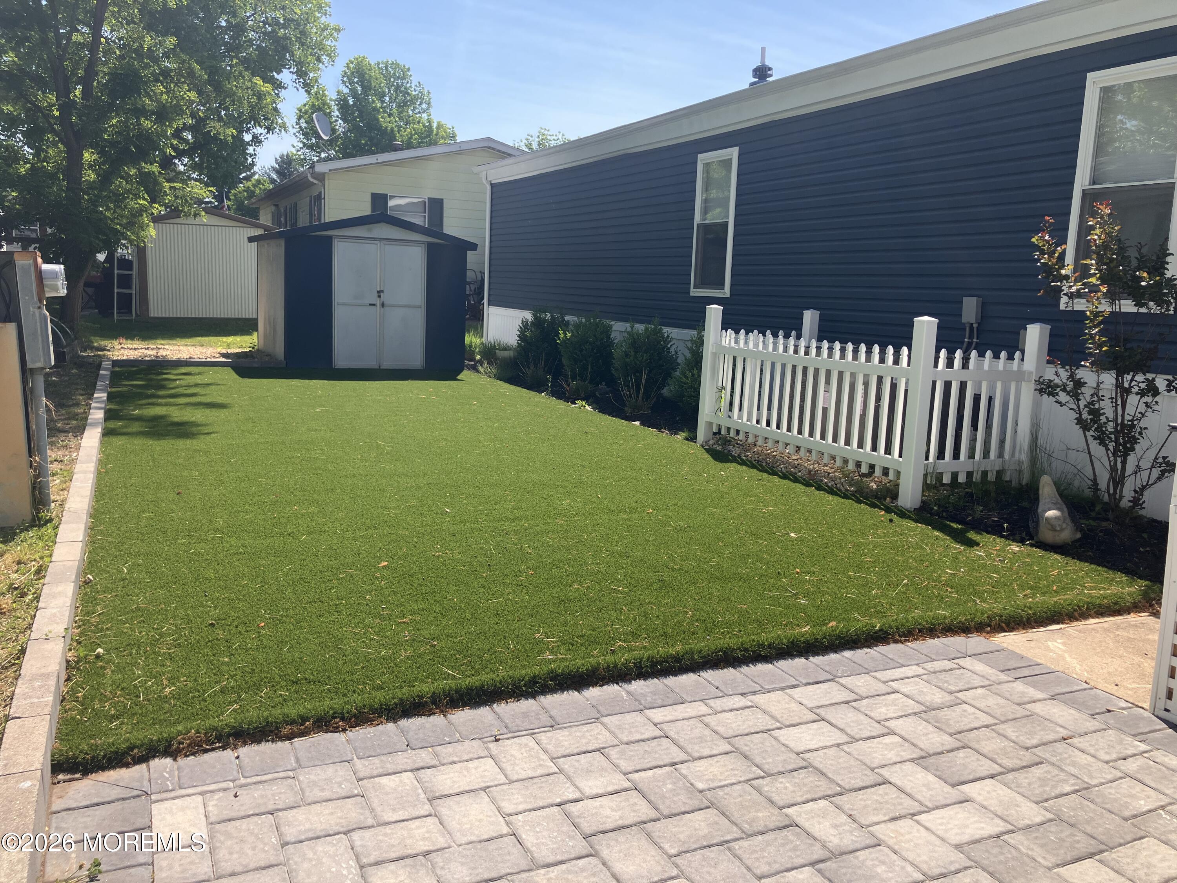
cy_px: 442
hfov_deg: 63.4
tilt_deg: -8.1
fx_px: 952
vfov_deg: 49.7
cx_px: 588
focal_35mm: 28
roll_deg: -1.7
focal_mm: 3.99
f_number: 1.8
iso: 32
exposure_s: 1/1389
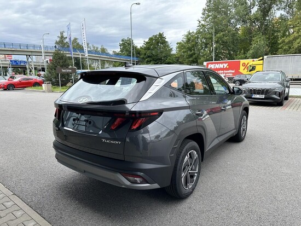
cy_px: 113
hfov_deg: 71.6
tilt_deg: -11.4
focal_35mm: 24
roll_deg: +2.0
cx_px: 150
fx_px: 209
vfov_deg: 56.9
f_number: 1.78
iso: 80
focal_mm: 6.86
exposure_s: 1/1692
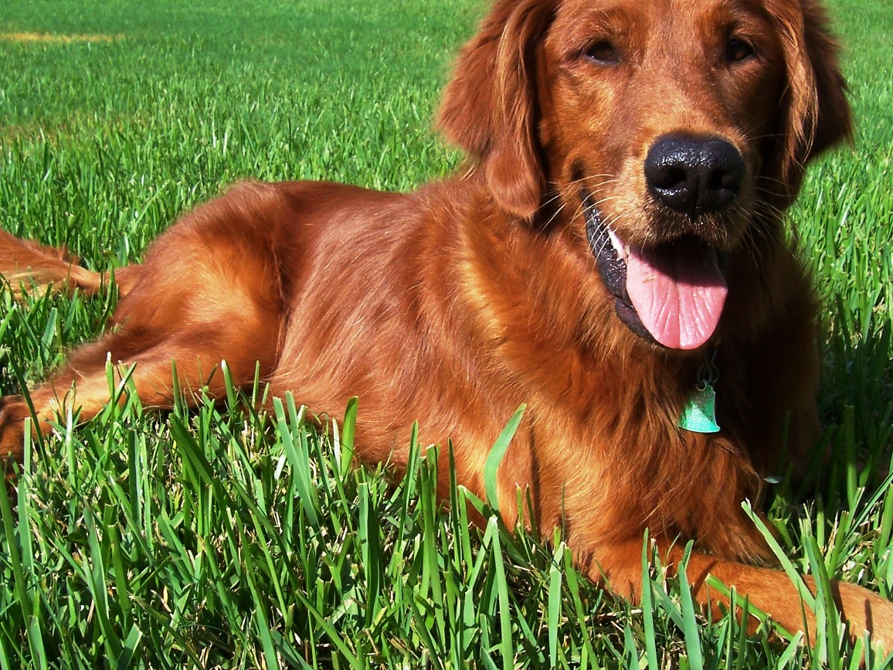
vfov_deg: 32.8
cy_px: 279
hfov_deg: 42.9
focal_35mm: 44
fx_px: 1135
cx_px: 437
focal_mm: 5.6
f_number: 5.6
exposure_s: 1/350
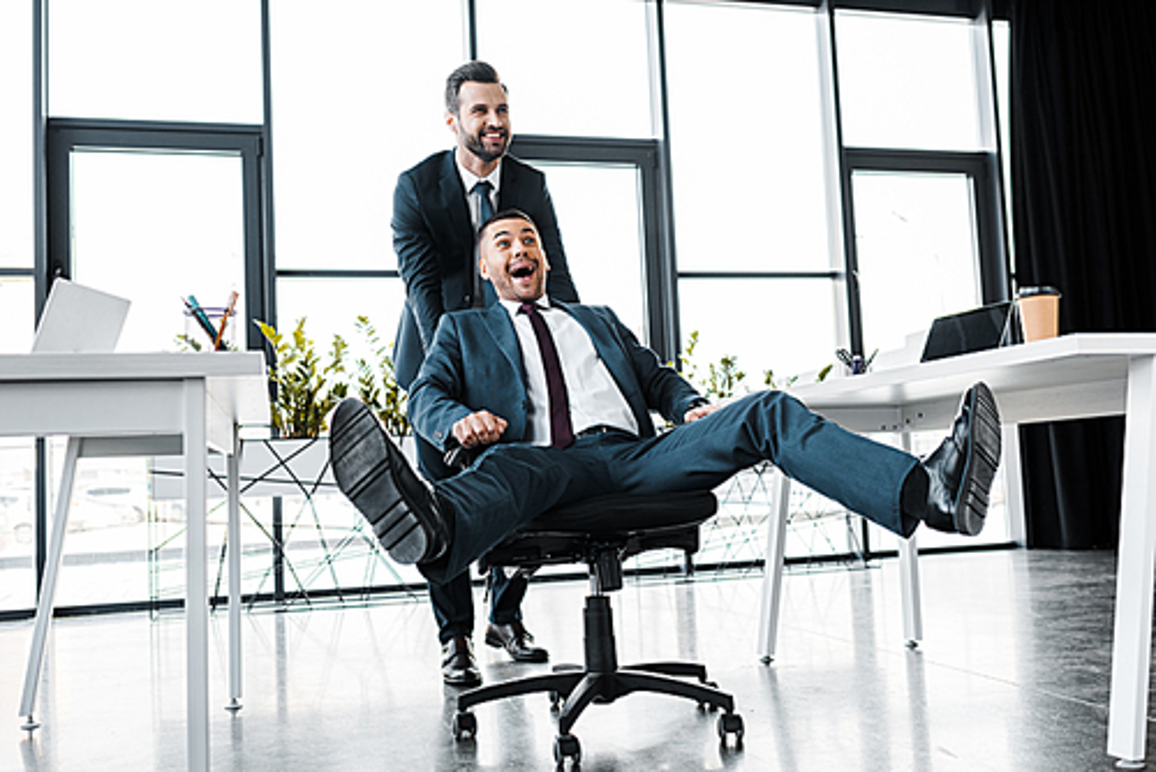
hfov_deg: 54.4
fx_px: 1124
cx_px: 578
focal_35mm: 35
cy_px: 386
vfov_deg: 37.9
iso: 400
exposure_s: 1/200
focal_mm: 35
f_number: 3.2
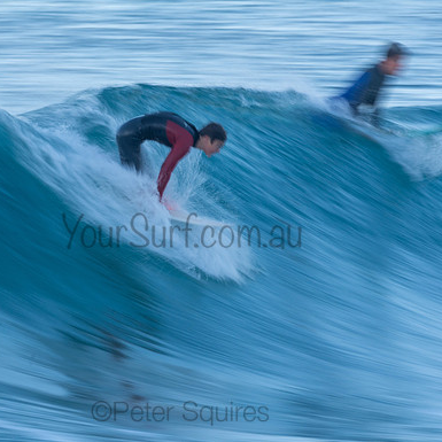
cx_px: 180
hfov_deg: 1.8
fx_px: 13883
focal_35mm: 961
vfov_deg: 1.8
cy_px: 221
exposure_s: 1/20
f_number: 16
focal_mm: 500
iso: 100
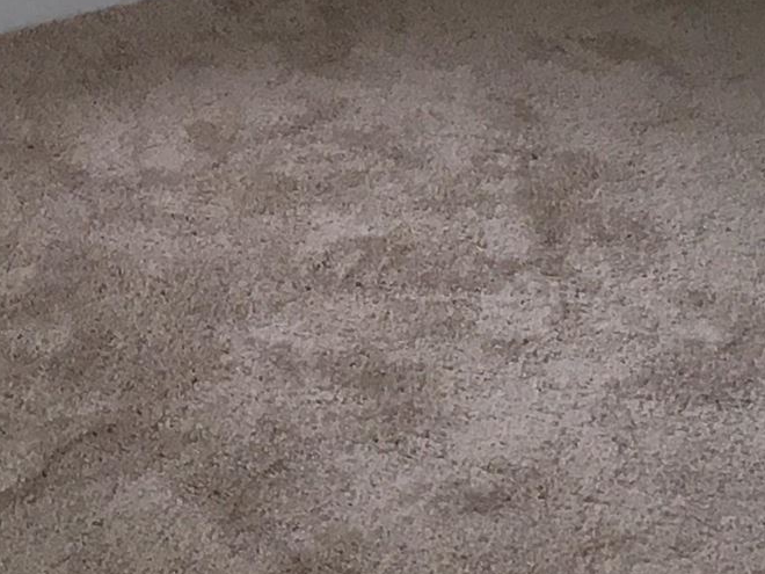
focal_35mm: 135
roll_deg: -1.1
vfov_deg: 10.4
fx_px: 2983
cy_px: -413
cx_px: -177
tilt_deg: -13.9
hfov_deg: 14.1
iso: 25
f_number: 2.2
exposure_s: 1/40
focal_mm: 4.15
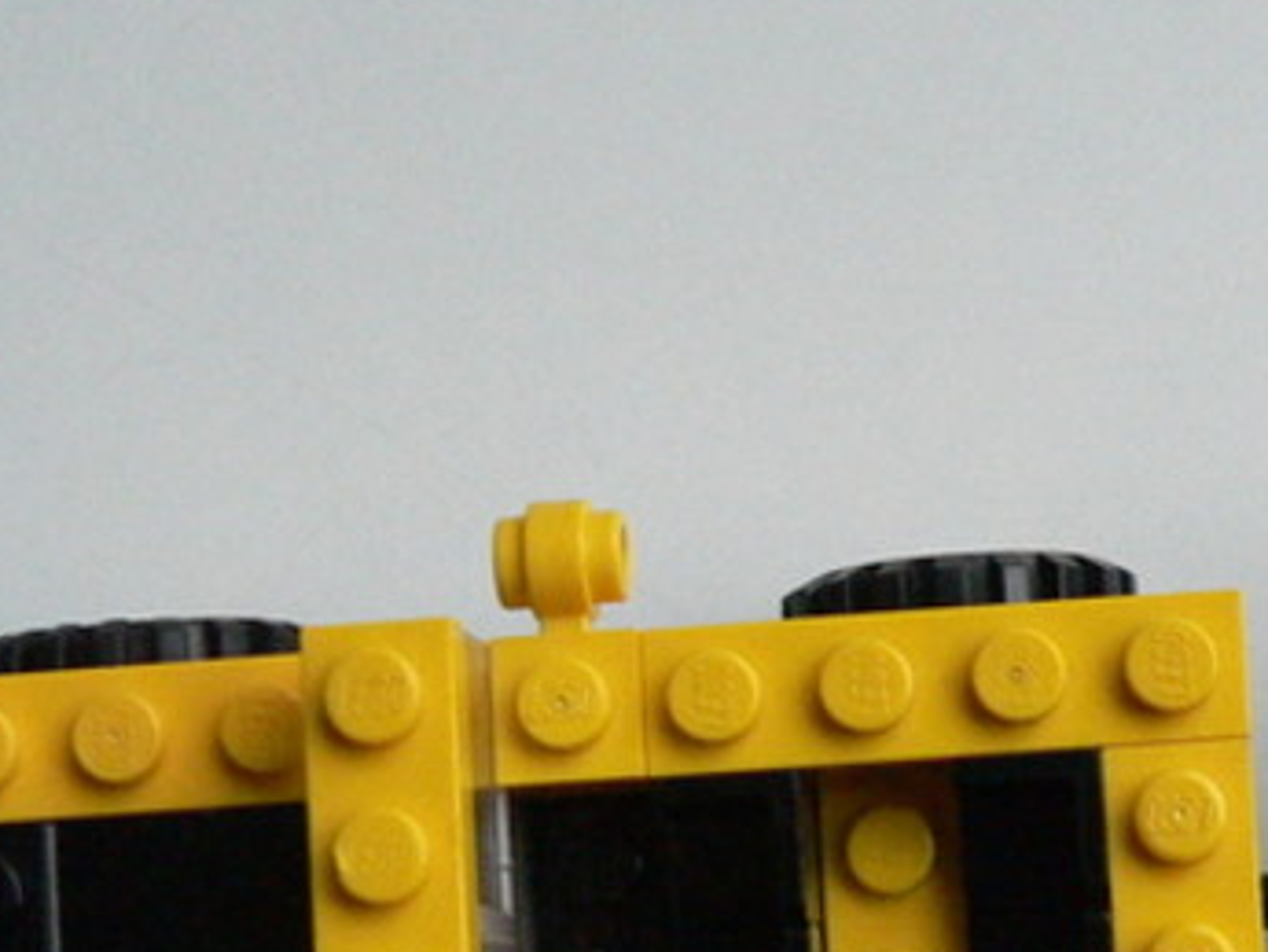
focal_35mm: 94
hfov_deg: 20.3
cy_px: 950
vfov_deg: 15.5
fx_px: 3444
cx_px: 1246
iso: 400
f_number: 2.8
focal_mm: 6
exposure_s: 1/60
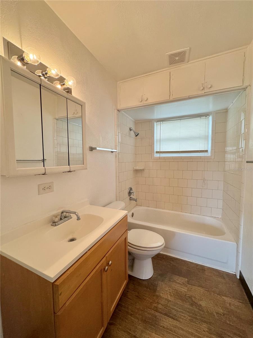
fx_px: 136
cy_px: 169
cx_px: 126
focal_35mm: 14
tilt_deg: -2.8
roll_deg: +0.6
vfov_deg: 102.1
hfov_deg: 85.7
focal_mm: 2.22
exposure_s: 1/120
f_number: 2.2
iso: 250
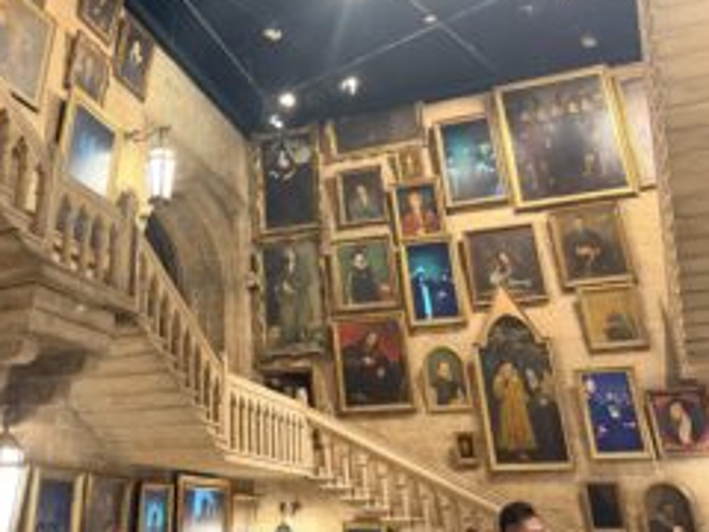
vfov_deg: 38.8
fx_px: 737
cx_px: 213
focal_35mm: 36
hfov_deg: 50.0
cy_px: 145
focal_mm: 6.76
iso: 1000
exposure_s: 1/32
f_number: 1.78
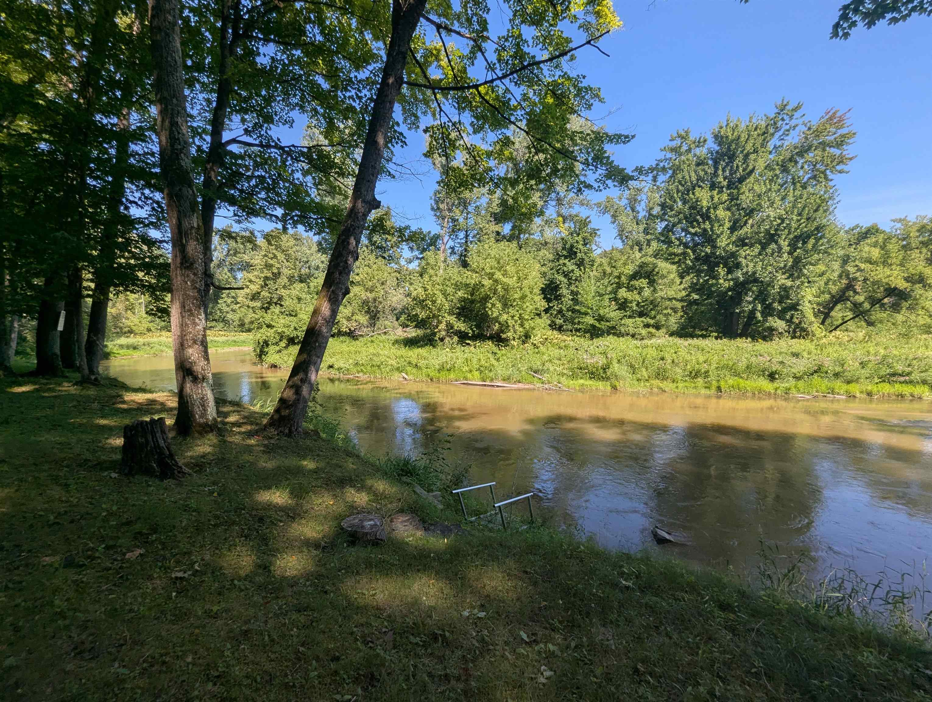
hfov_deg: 106.1
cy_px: 351
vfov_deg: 90.1
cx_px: 466
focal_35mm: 13
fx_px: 351
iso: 45
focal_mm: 1.95
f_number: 2.2
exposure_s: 1/614
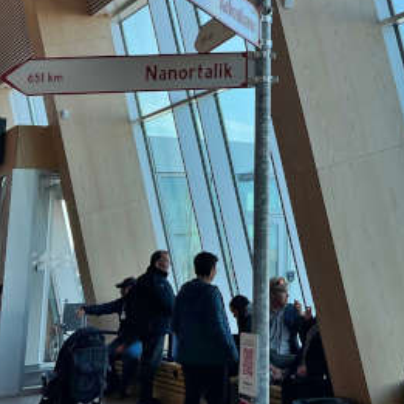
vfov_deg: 25.3
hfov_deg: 25.5
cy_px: 9
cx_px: 374
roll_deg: +1.3
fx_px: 858
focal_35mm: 65
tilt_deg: +15.1
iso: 50
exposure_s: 1/1089
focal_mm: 5.7
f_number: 1.5
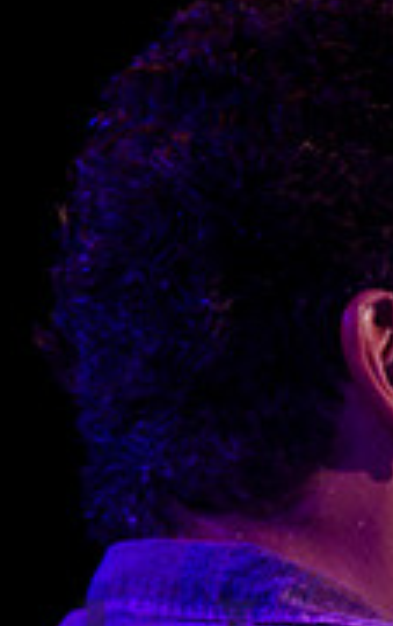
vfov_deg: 2.7
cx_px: 337
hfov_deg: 1.7
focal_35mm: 763
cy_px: 720
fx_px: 13034
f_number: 2.8
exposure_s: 1/125
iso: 800
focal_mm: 200
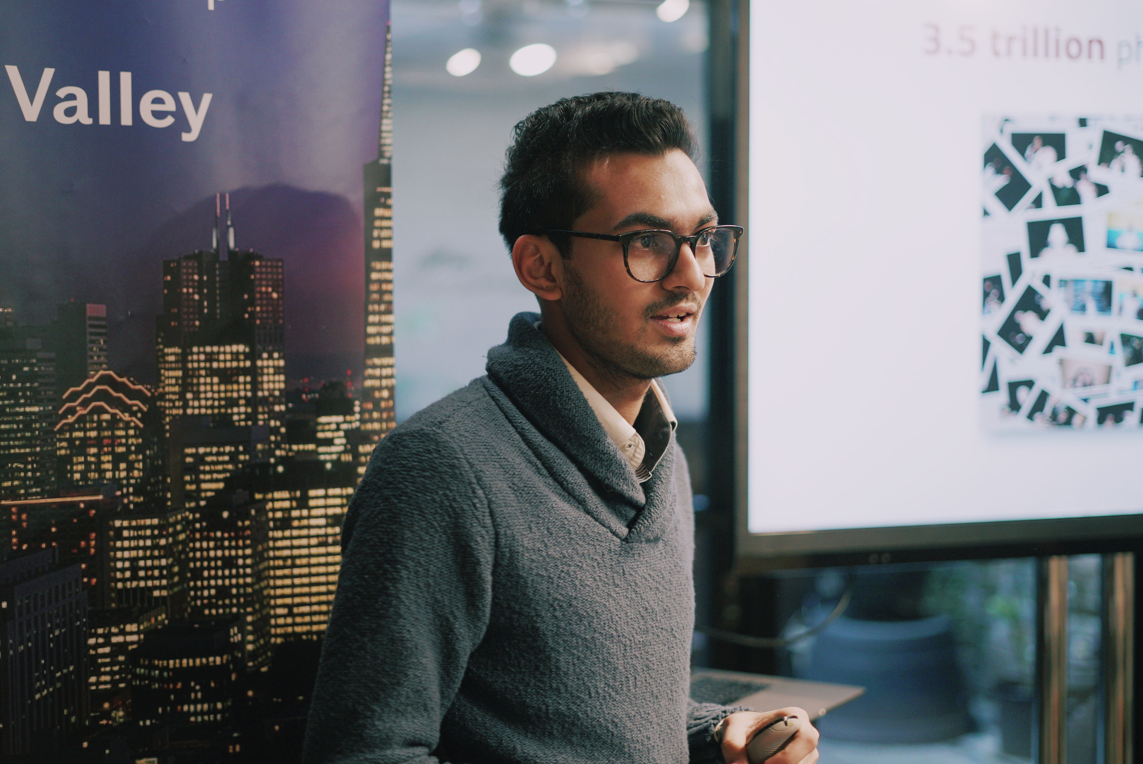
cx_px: 572
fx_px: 1588
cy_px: 382
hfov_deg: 39.6
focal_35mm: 50
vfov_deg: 27.0
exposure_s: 1/100
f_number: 1.8
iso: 500
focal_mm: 50
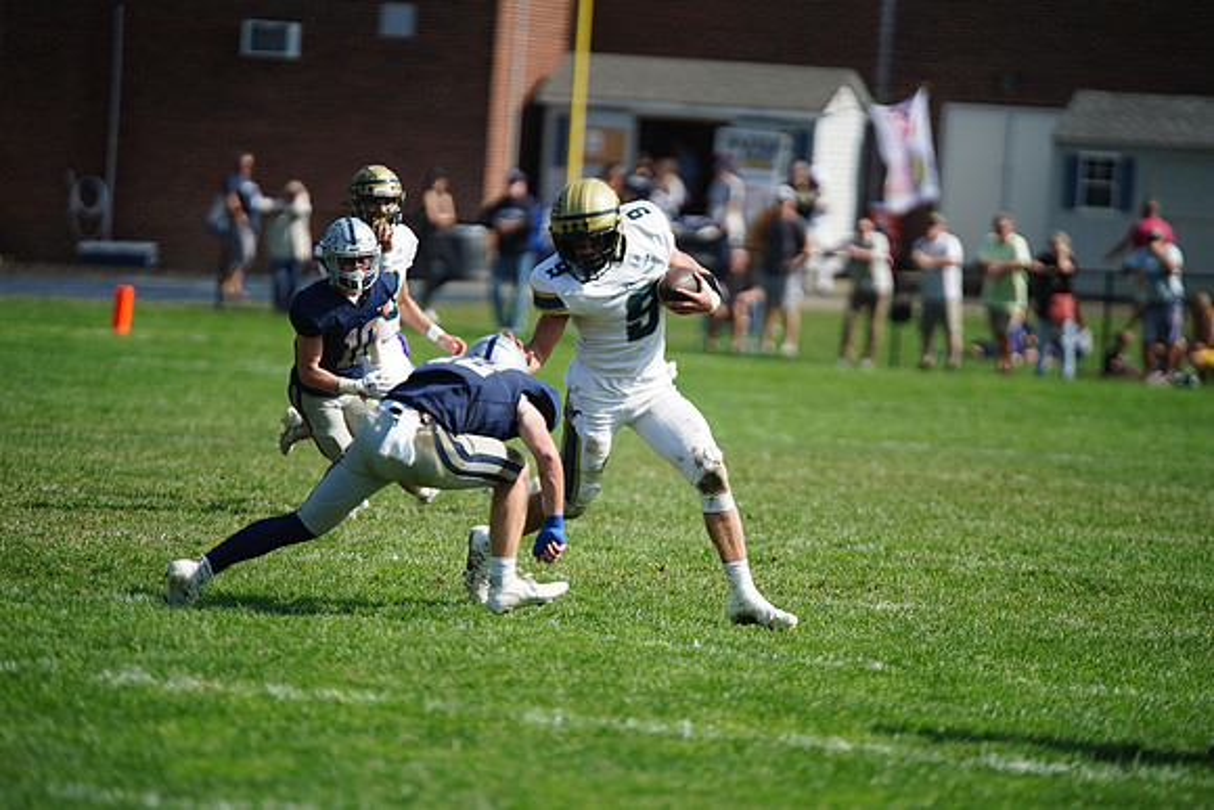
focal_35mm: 300
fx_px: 10119
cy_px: 405
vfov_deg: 4.6
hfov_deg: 6.9
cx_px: 607
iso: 400
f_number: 2.8
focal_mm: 300
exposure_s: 1/5000
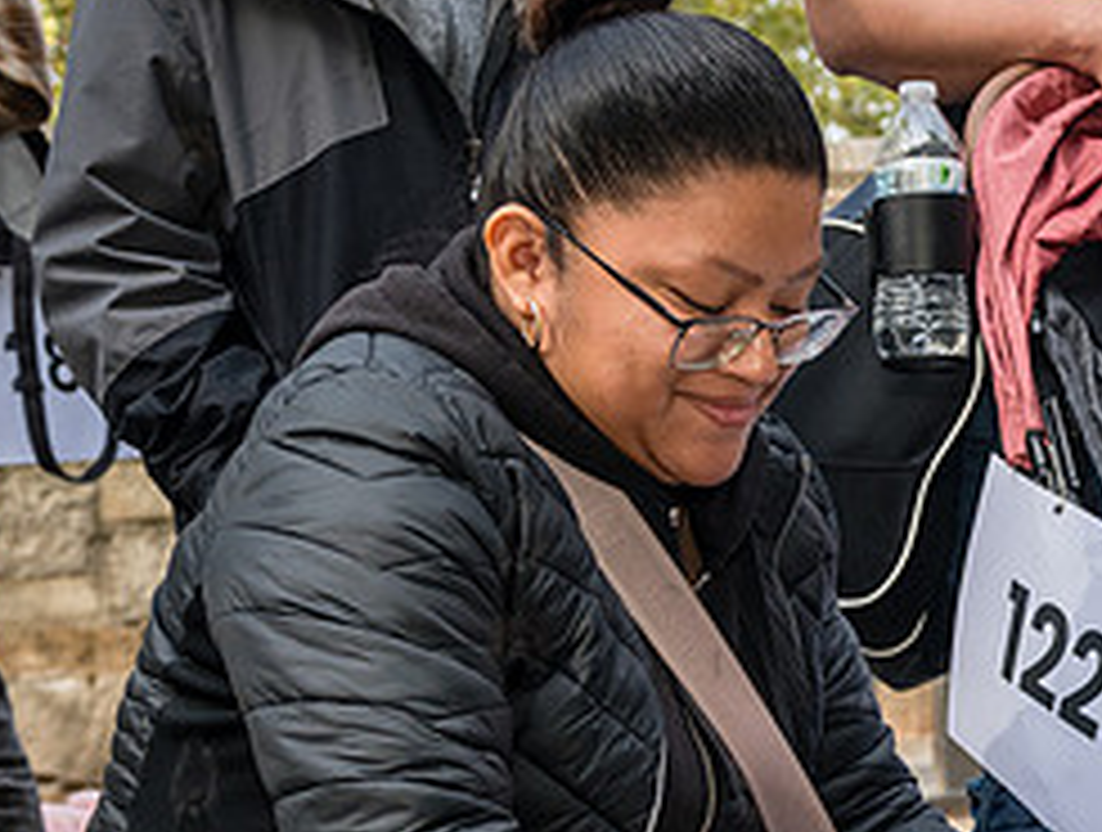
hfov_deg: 17.6
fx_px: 3319
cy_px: 751
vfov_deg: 14.2
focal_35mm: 104
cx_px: 1441
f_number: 5
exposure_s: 1/800
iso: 1000
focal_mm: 38
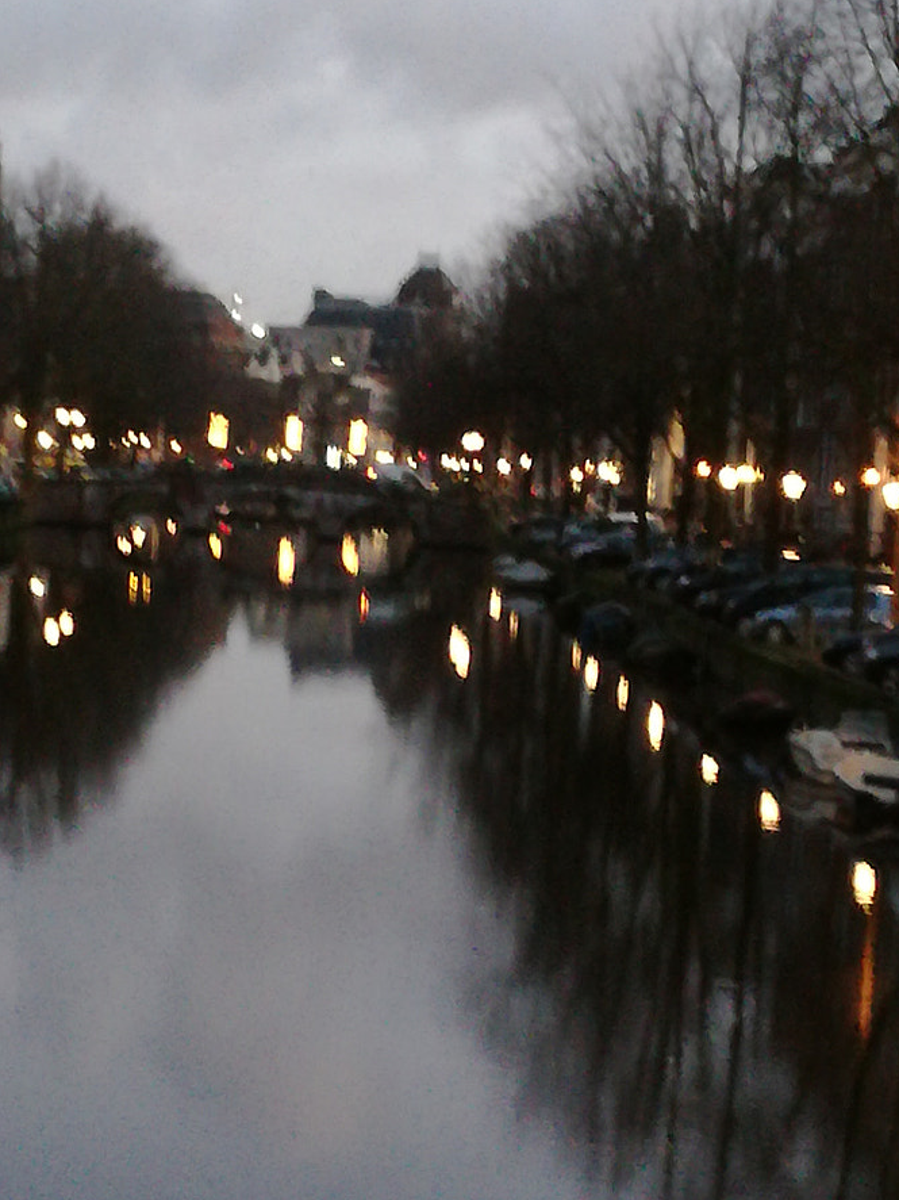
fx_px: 3498
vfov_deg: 19.4
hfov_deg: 14.6
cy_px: 739
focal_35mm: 101
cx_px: 345
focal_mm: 3.79
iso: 800
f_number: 2
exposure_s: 1/16.7
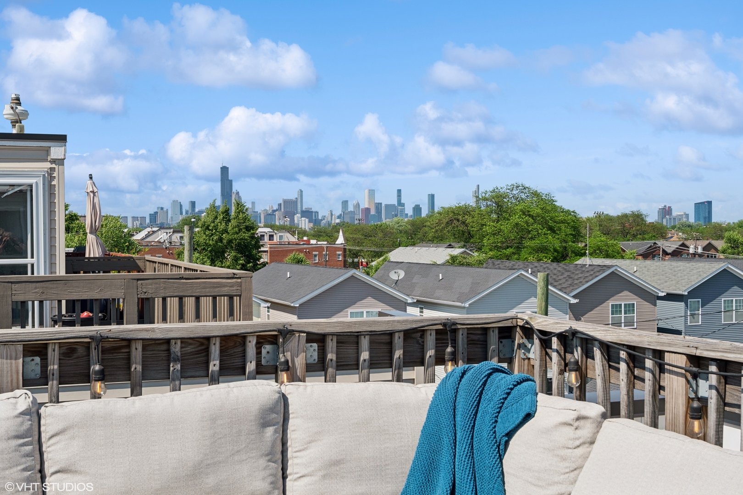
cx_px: 372
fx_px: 929
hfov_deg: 43.6
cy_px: 248
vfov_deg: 29.9
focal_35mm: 45
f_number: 9.5
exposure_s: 1/250
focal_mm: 30
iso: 200
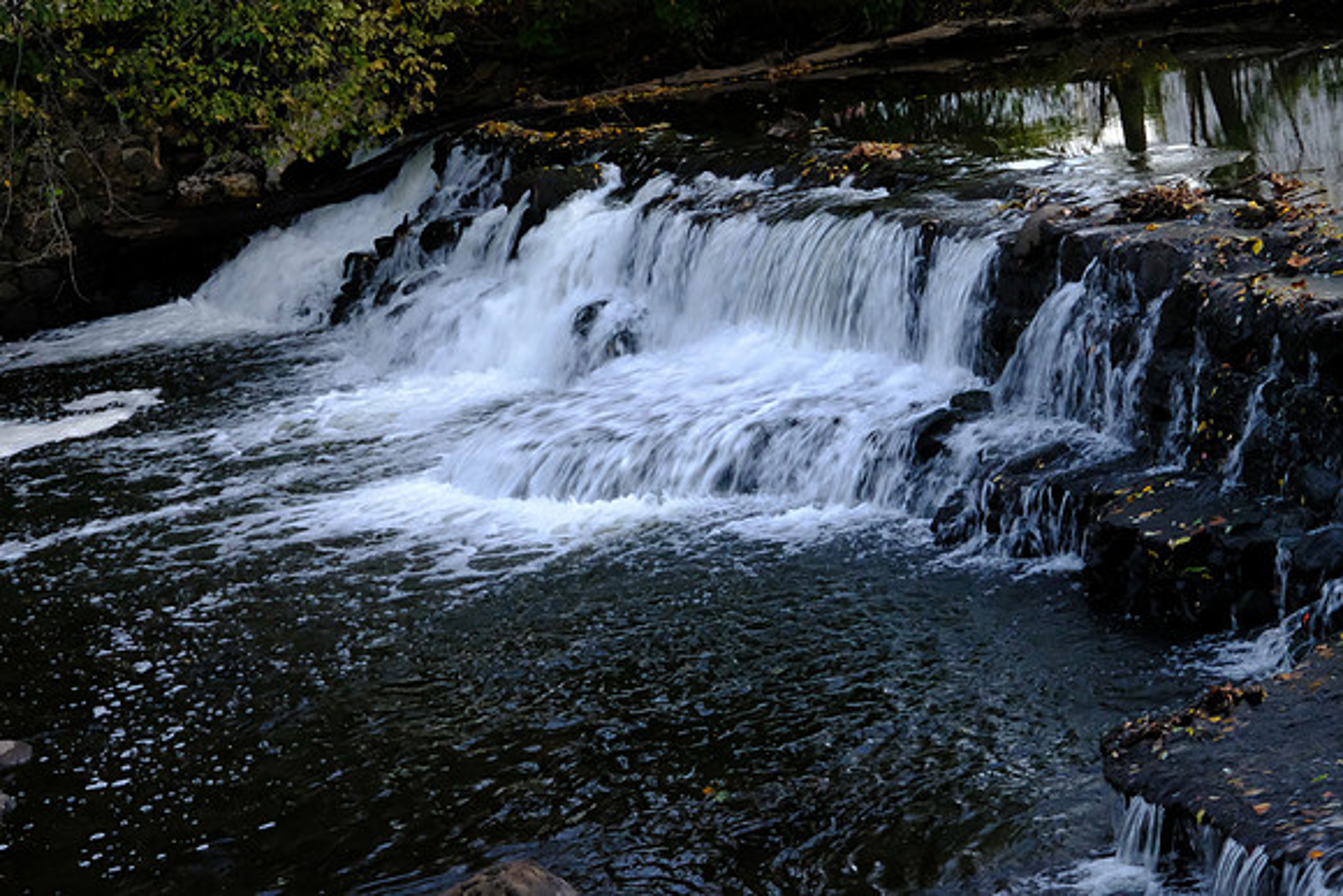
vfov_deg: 16.5
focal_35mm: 83
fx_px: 3097
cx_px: 672
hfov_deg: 24.5
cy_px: 448
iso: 6400
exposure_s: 1/34
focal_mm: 55
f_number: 22
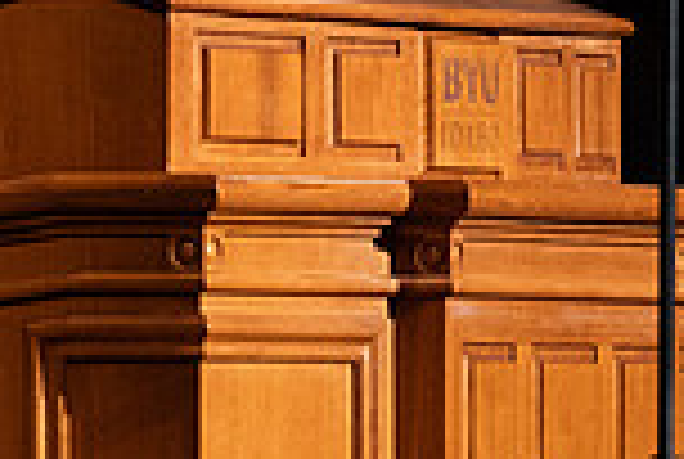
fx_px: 22825
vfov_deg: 1.2
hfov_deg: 1.7
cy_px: -283
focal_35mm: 1199
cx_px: -366
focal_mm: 200
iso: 2500
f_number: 2.8
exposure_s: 1/250
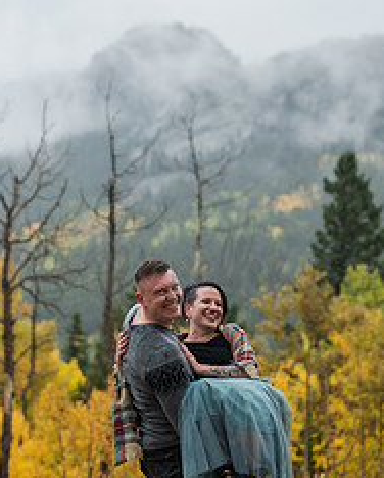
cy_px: 261
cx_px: 197
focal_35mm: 90
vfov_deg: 21.2
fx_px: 1275
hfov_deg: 17.1
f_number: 2.2
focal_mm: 50
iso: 320
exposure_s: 1/250
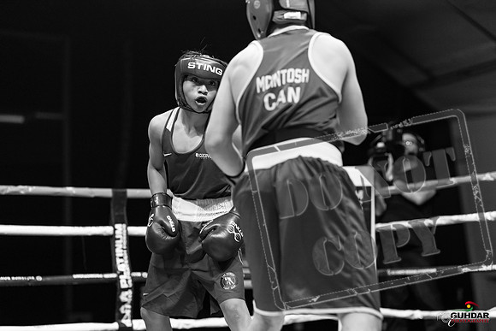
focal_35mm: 79
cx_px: 248
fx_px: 1089
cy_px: 166
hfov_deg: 25.7
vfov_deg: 17.3
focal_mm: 79
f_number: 2.5
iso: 3200
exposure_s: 1/1000
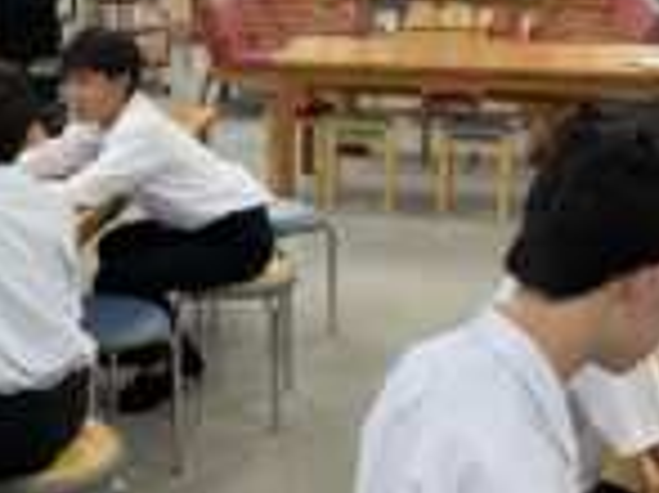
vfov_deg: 20.5
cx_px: 117
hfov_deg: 26.8
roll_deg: +0.2
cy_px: 99
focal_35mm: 71
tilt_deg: -10.2
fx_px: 1351
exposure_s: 1/60
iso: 64
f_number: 1.8
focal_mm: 3
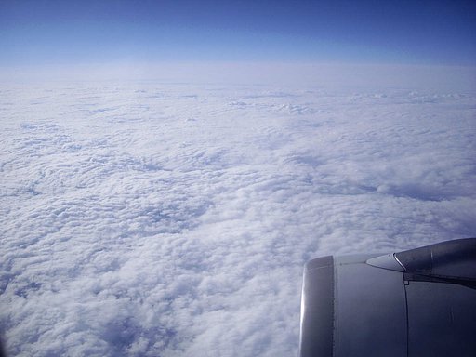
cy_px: 178
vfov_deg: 37.7
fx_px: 523
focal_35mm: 38
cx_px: 238
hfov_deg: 49.0
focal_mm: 7.9
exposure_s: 1/320
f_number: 8
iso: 64
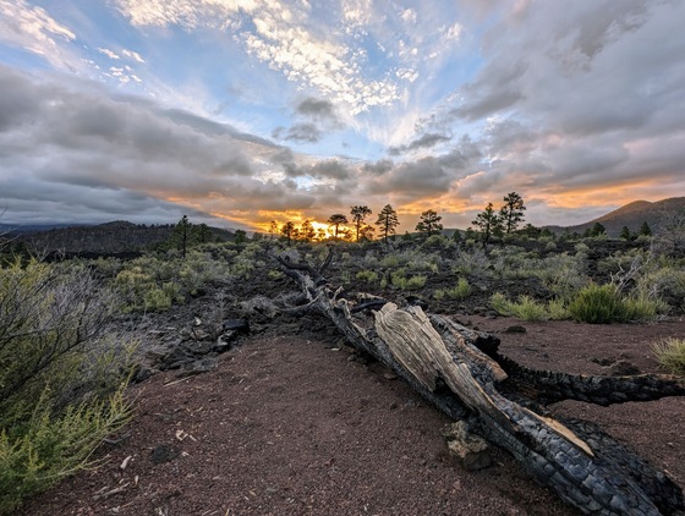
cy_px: 258
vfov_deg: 90.1
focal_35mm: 13
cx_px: 342
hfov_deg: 106.1
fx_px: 258
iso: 40
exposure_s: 1/174
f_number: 2.2
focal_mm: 1.95
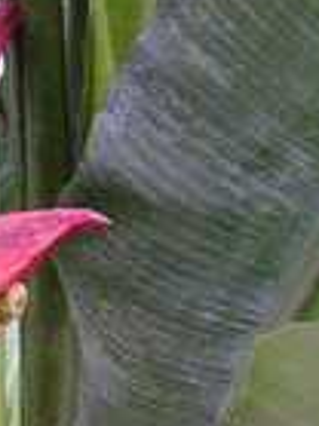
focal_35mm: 315
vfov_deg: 6.3
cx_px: -126
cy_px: 15
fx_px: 3876
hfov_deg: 4.7
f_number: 3.2
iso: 125
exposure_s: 1/100
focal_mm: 13.9
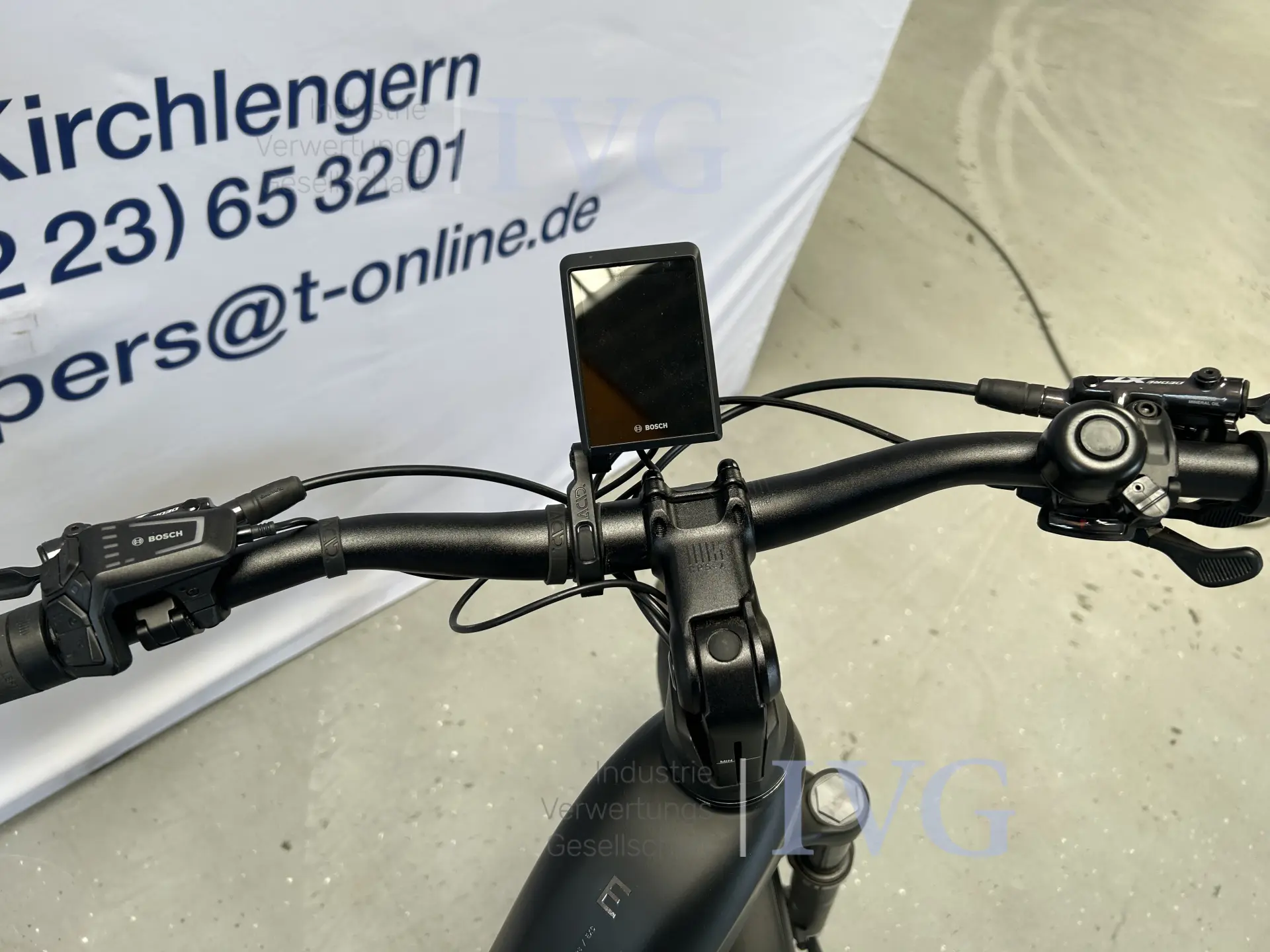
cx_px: 635
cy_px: 476
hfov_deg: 67.3
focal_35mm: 26
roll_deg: -20.1
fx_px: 954
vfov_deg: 53.1
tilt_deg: -41.6
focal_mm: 5.7
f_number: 1.5
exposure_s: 1/163
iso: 40
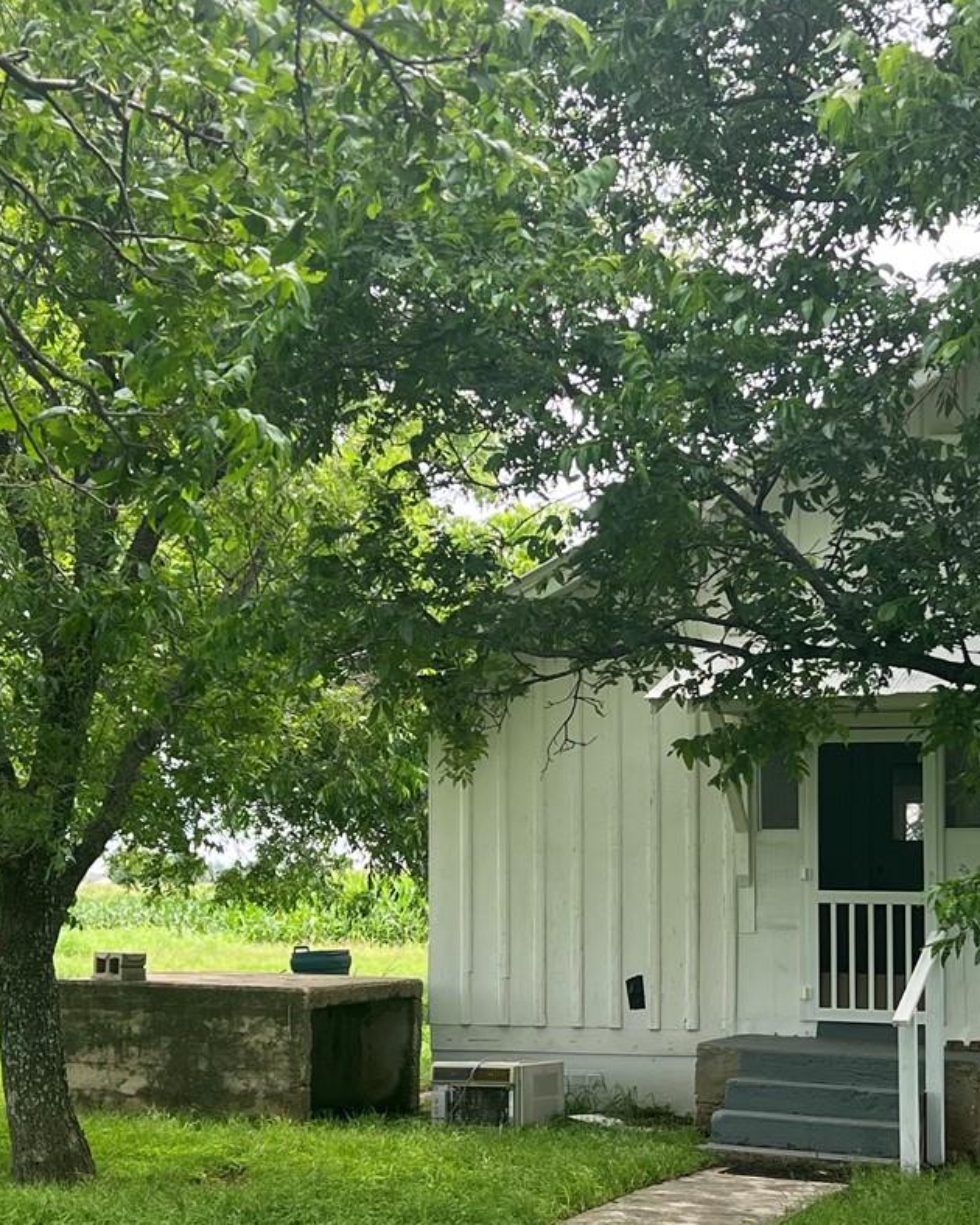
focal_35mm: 66
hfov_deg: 23.1
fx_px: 2392
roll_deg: -0.4
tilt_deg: +2.3
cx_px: 538
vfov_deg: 28.6
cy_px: 781
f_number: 1.5
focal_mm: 5.7
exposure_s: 1/687
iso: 50
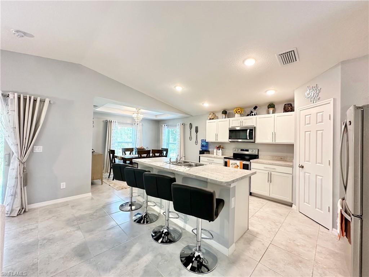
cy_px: 138
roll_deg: -1.0
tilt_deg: +1.2
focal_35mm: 14
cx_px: 184
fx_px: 149
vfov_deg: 85.7
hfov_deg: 102.1
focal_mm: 2.22
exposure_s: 1/60
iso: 320
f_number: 2.2
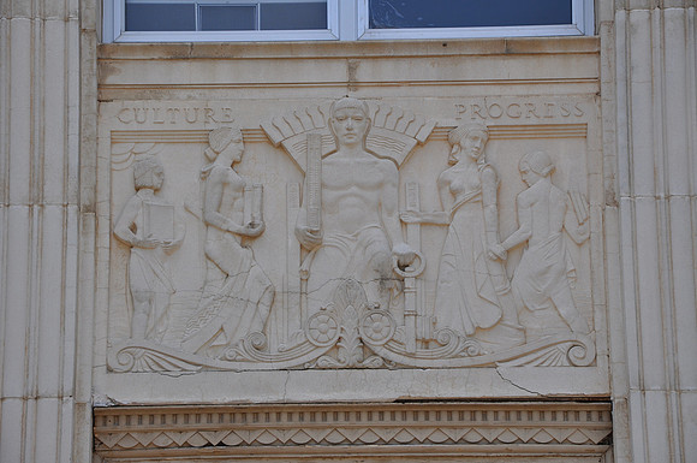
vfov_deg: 10.1
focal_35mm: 135
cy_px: 232
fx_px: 2610
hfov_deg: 15.2
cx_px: 348
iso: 200
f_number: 8
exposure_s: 1/250
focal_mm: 90
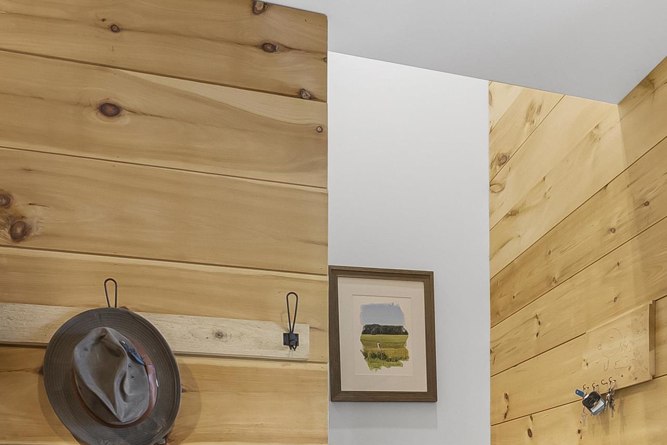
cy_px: 505
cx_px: 387
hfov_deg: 52.6
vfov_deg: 31.9
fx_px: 672
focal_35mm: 36
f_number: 5
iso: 2500
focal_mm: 15.1
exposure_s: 1/20
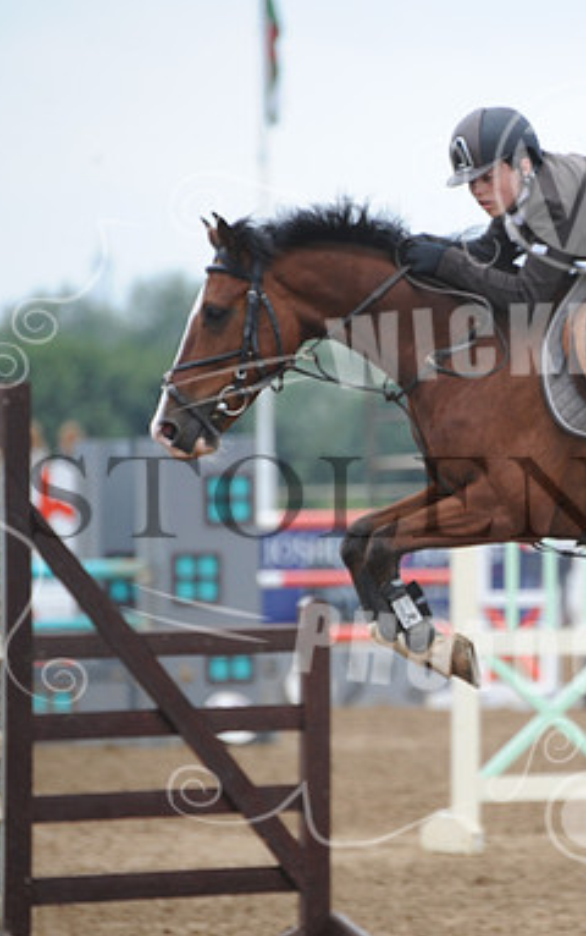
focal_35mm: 370
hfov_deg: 3.6
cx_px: 593
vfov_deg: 5.7
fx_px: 9437
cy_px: 469
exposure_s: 1/1000
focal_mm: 240
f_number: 5.6
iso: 1000
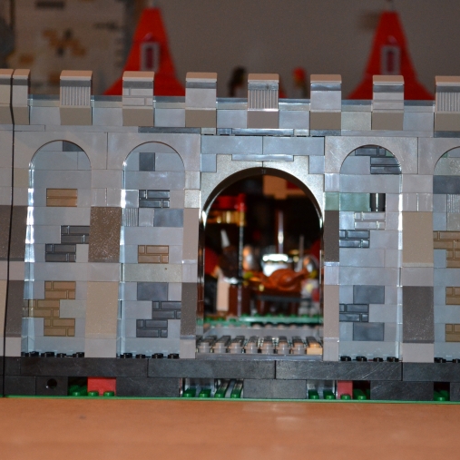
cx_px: 281
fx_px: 1664
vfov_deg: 15.7
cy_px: 225
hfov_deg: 15.7
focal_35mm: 111
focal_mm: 55
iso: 1800
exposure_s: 1/60
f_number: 5.6
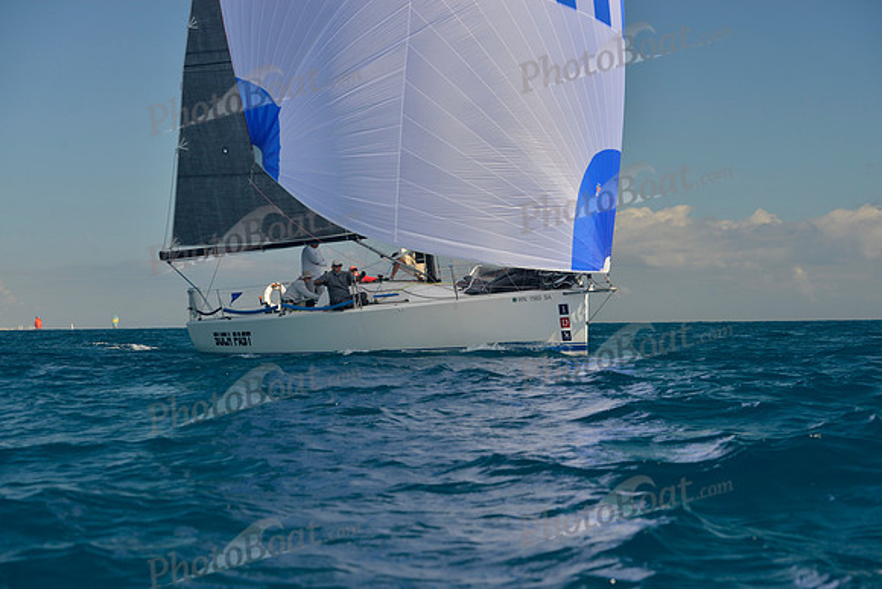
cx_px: 441
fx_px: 1715
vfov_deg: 19.5
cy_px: 294
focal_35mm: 70
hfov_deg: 28.8
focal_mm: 70
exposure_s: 1/640
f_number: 7.1
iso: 200
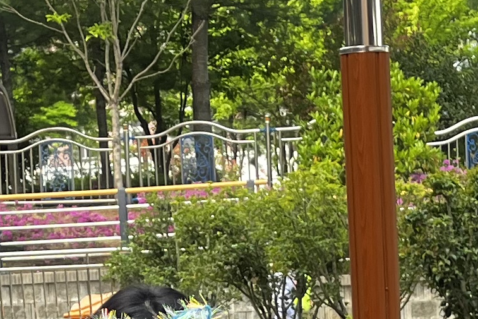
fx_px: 1912
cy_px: 534
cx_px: 230
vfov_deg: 9.2
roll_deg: +4.5
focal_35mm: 144
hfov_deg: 14.2
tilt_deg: -11.3
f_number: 1.6
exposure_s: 1/294
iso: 50
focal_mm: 5.1
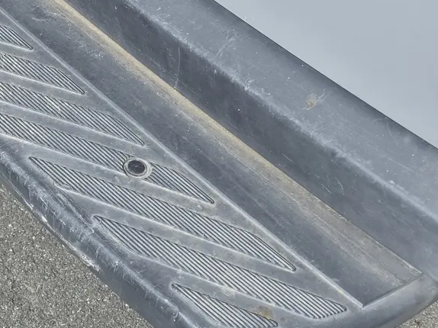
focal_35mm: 77
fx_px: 974
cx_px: -6
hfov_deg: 24.2
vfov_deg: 18.9
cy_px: 52
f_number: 1.7
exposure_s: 1/654
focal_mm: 6.3
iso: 12
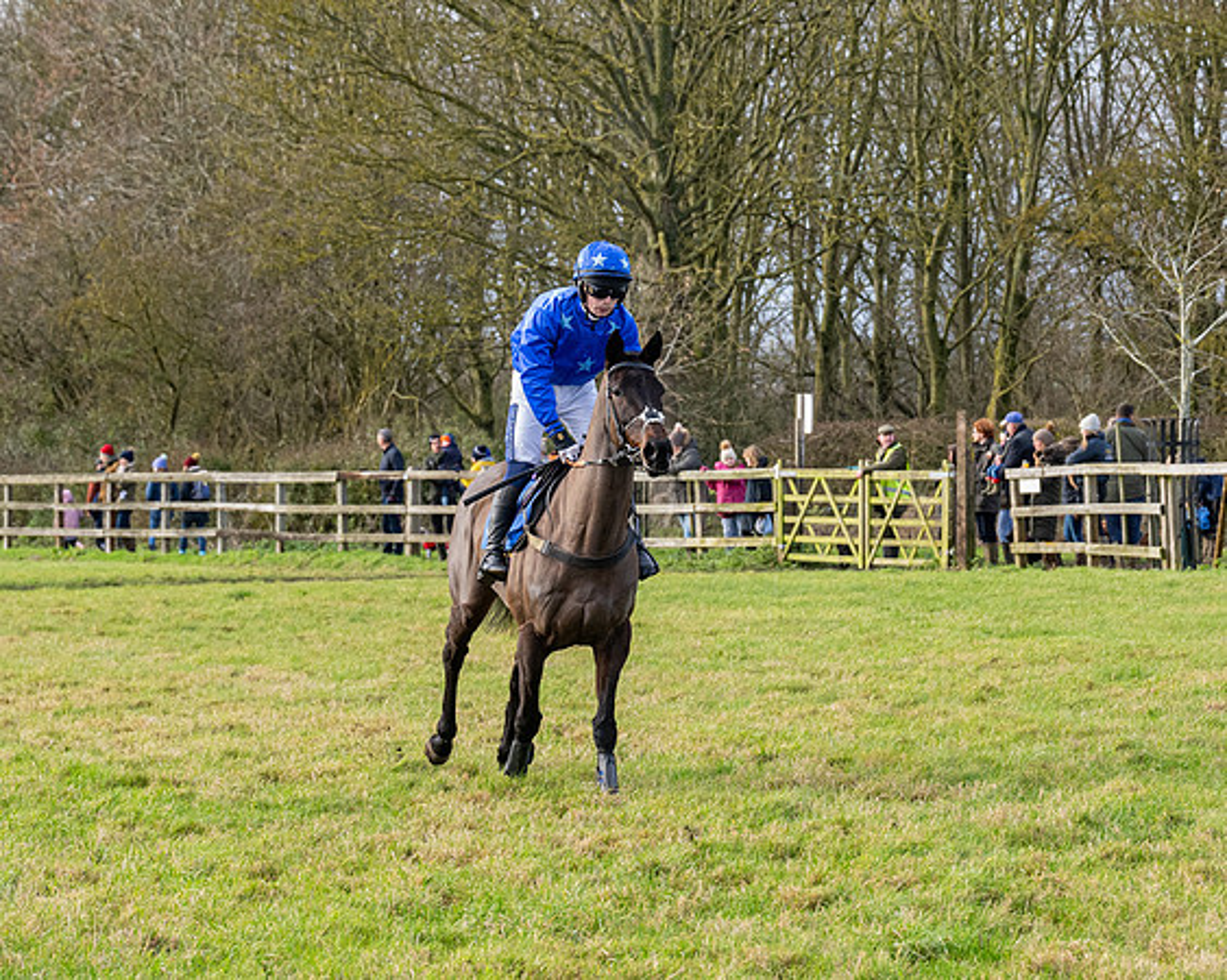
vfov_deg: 9.5
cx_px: 676
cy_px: 475
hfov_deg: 11.9
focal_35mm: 162
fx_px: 5873
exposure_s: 1/800
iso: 800
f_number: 5
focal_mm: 79
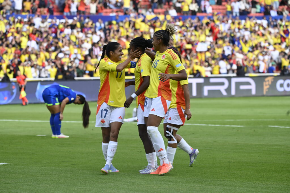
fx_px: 1610
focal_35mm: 200
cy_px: 96
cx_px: 145
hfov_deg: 10.3
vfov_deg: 6.9
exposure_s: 1/1000
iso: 640
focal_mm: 200
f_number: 5.6
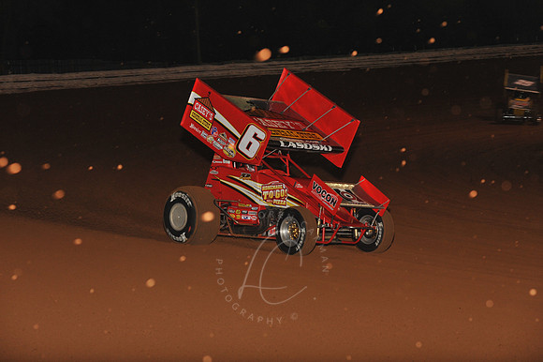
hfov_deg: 17.1
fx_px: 1809
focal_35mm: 120
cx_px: 272
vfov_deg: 11.4
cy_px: 181
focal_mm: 120
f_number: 7.1
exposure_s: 1/320
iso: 1250
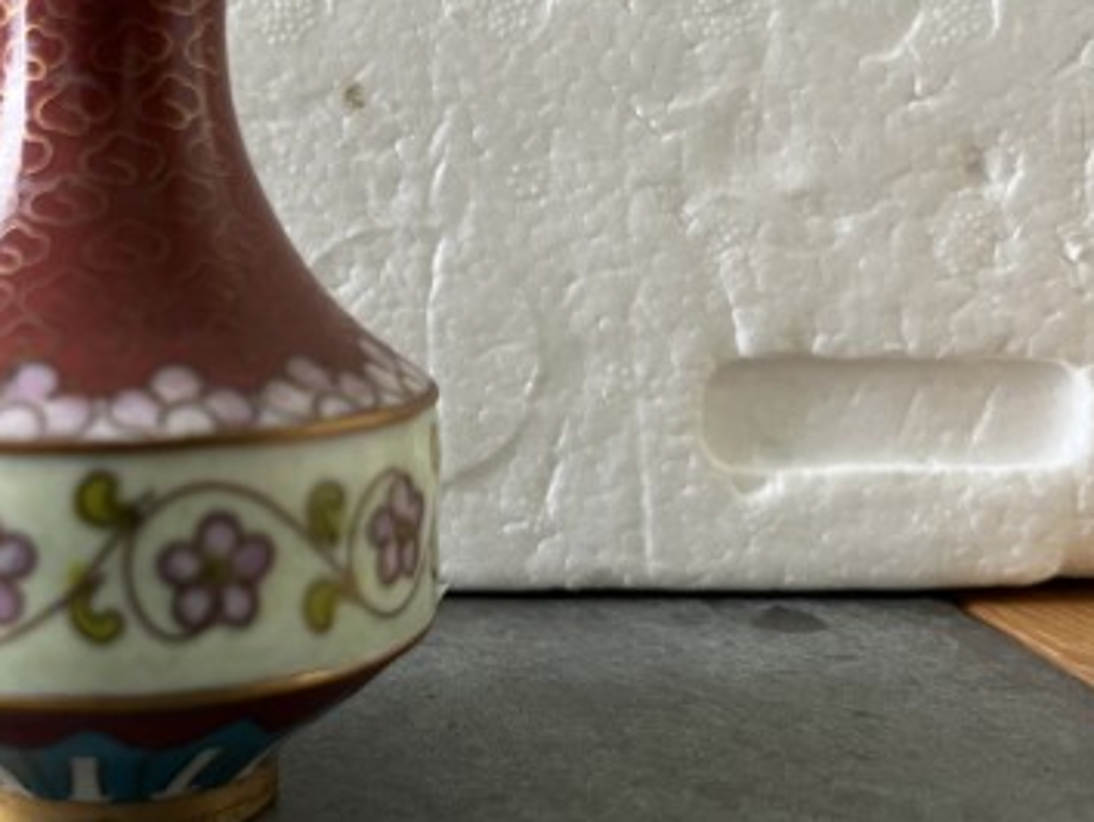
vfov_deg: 30.8
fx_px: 1486
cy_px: 337
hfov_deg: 38.6
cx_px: 192
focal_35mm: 47
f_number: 1.6
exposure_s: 1/60
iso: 125
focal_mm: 5.1
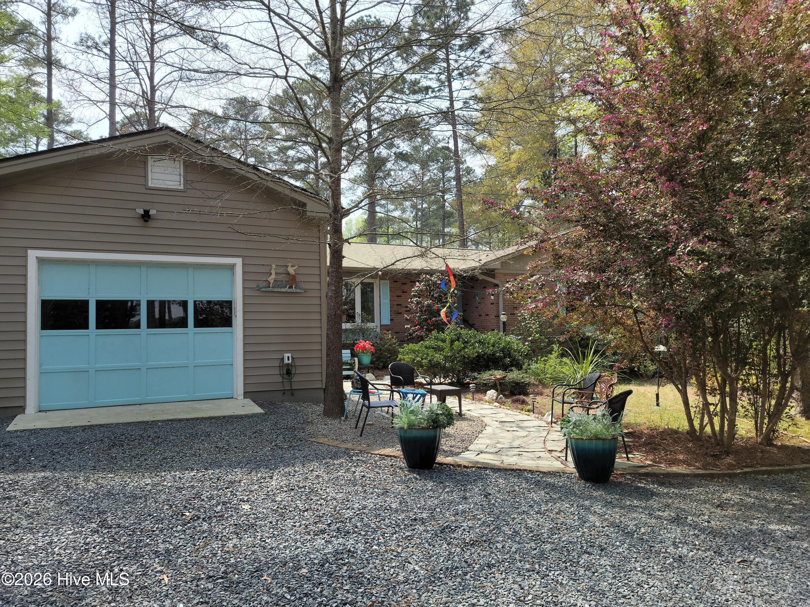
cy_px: 304
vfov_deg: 54.9
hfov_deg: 69.4
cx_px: 405
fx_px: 585
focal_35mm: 25
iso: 20
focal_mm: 7
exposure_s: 1/414
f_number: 1.8
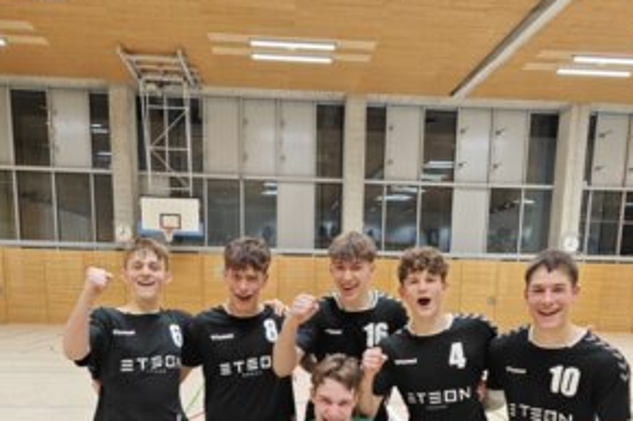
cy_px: 421
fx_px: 580
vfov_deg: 36.0
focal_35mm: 33
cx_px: 325
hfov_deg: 57.2
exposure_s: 1/50
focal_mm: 5.43
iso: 250
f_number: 1.8
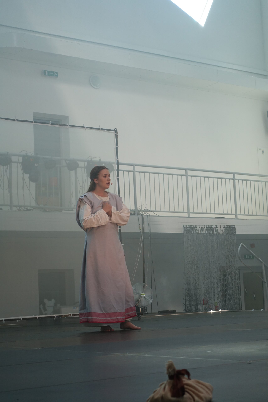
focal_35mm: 70
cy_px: 201
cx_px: 134
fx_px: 781
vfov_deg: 28.8
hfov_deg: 19.5
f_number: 2.8
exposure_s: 1/160
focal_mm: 25.7
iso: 200
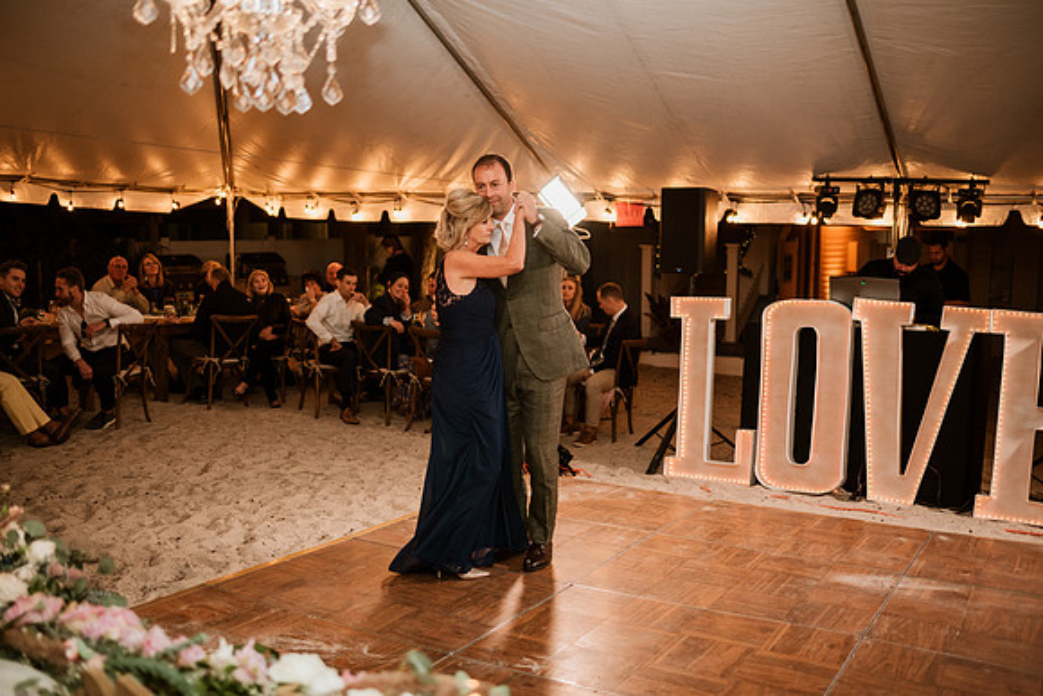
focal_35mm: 35
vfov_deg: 37.9
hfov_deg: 54.4
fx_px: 1014
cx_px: 522
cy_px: 348
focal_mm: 35
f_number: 2
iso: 500
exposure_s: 1/200
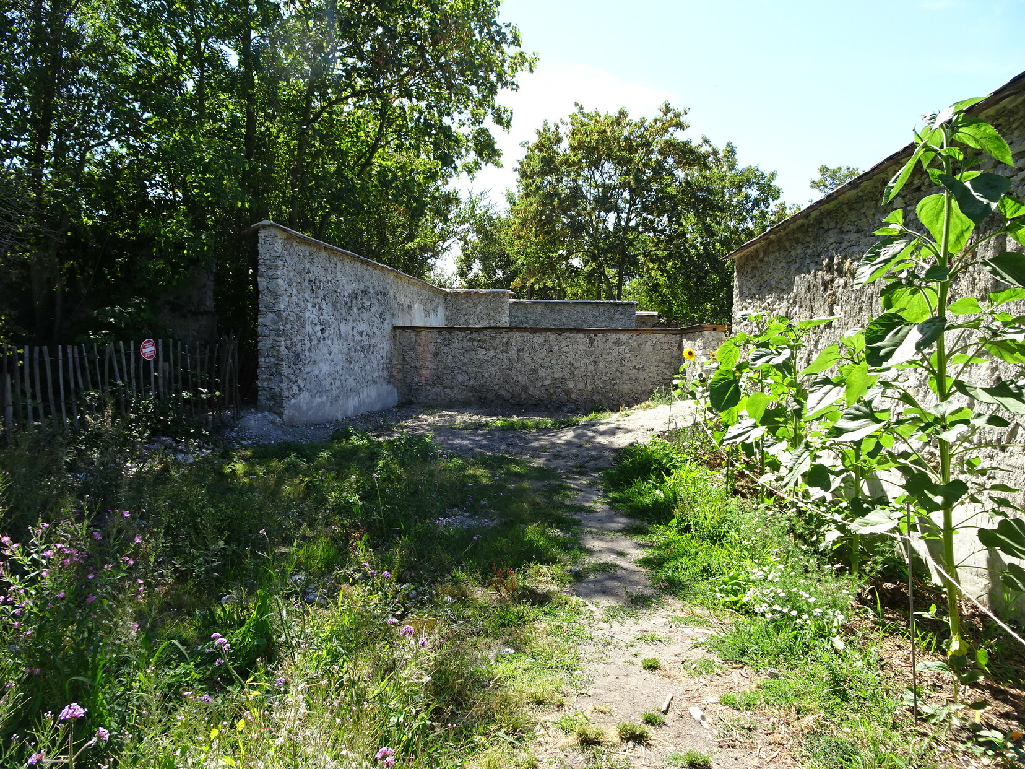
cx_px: 512
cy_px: 384
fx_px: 711
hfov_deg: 71.6
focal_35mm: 24
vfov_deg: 56.8
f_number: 3.5
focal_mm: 4.1
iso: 80
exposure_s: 1/320
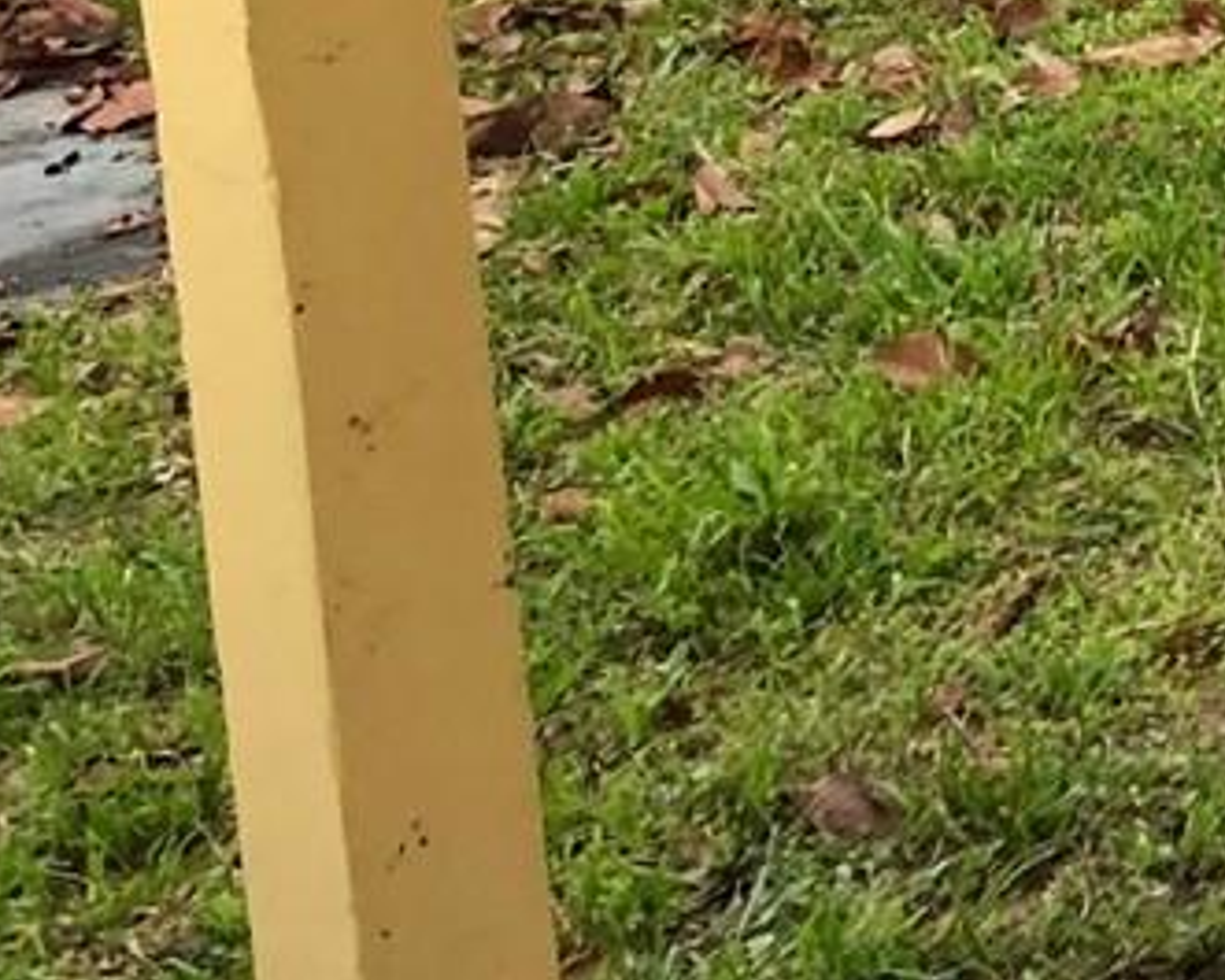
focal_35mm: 132
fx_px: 4787
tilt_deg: -8.2
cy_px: -466
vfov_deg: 11.3
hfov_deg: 12.0
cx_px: 2857
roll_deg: +3.6
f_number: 1.8
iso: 32
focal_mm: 3.99
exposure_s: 1/30
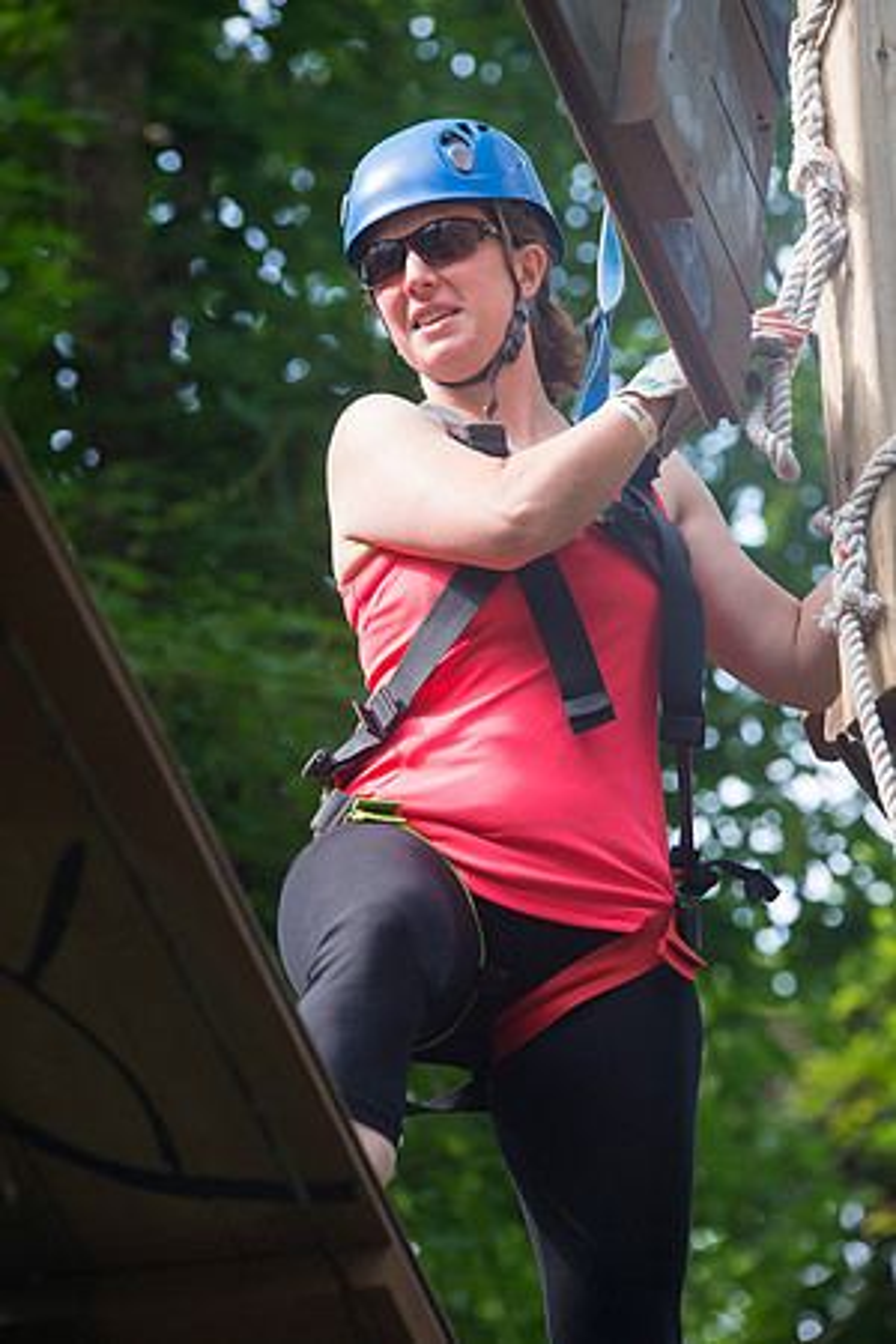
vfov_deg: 11.7
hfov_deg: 7.8
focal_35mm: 175
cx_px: 448
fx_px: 6533
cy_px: 672
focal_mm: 175
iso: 1250
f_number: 5
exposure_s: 1/800
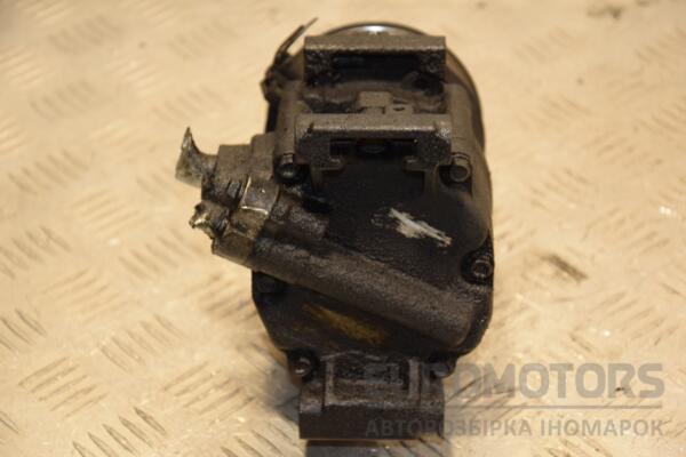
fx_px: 2144
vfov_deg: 12.2
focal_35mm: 112
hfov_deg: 18.2
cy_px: 228
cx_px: 343
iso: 800
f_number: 5.3
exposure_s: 1/125
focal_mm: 75
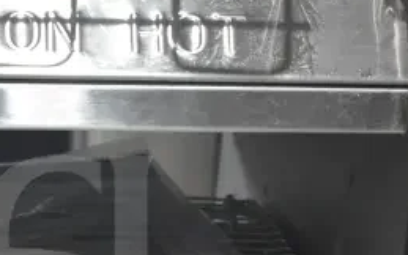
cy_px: 281
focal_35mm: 126
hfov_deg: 16.2
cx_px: 11
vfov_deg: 10.3
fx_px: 1404
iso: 6400
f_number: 8
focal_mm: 35
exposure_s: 1/250
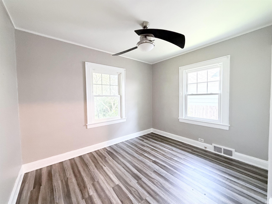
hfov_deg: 102.1
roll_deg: +1.7
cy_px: 102
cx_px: 136
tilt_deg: -2.1
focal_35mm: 14
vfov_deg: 85.7
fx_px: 110
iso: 500
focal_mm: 2.22
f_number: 2.2
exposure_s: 1/60
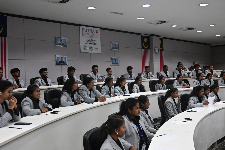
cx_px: 112
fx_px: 225
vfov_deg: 36.9
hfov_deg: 53.1
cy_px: 75
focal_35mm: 36
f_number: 4
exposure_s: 1/125
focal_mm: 24
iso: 2200
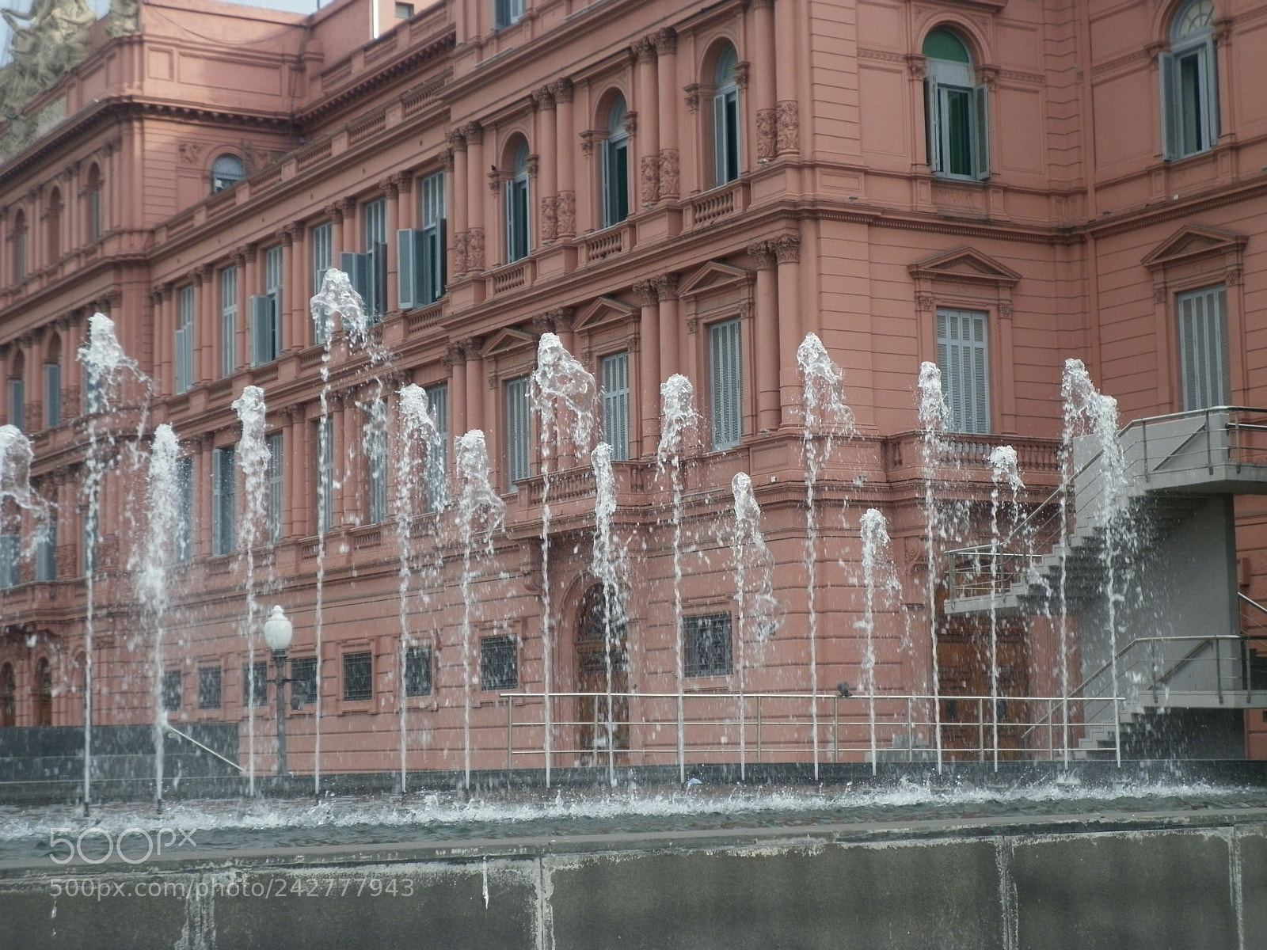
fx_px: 2489
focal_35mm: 68
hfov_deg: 28.6
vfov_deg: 21.6
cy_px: 475
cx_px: 634
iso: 80
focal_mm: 12.3
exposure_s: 1/160
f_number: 4.7
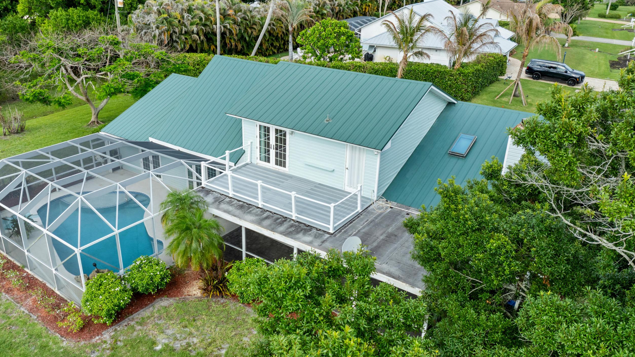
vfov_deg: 38.9
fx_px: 505
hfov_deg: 64.1
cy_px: 194
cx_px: 276
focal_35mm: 30
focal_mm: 12.29
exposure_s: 1/1250
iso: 140
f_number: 2.8
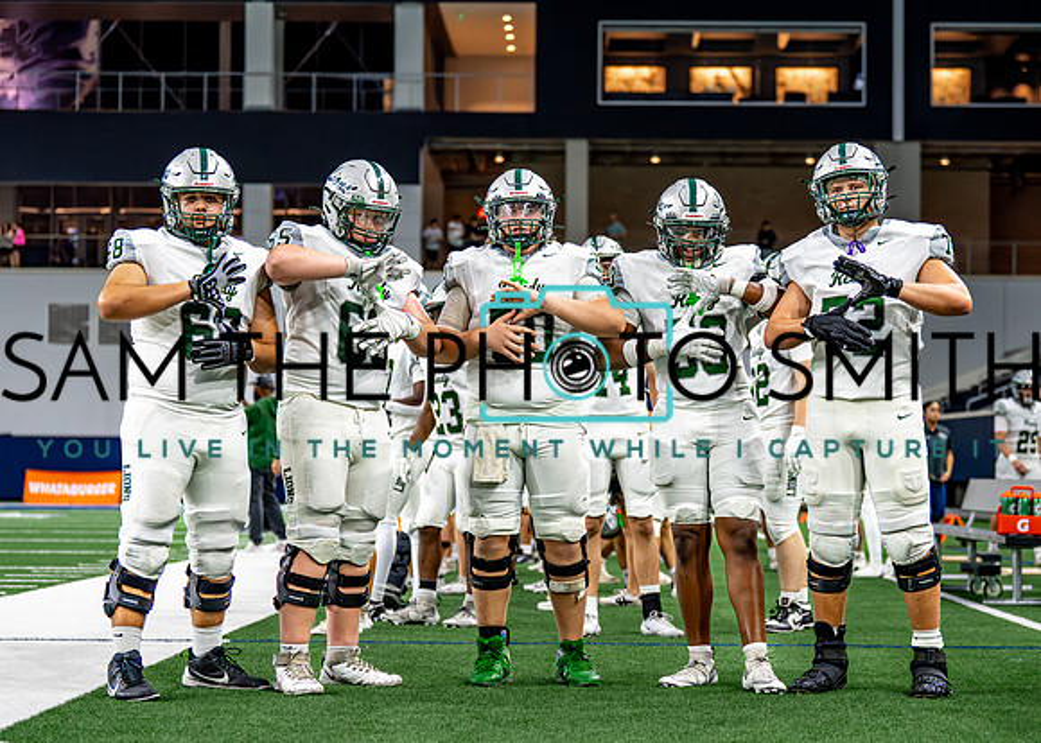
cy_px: 379
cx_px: 577
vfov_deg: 16.8
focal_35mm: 85
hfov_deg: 23.3
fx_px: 2522
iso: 2500
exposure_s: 1/800
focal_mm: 70
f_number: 2.8
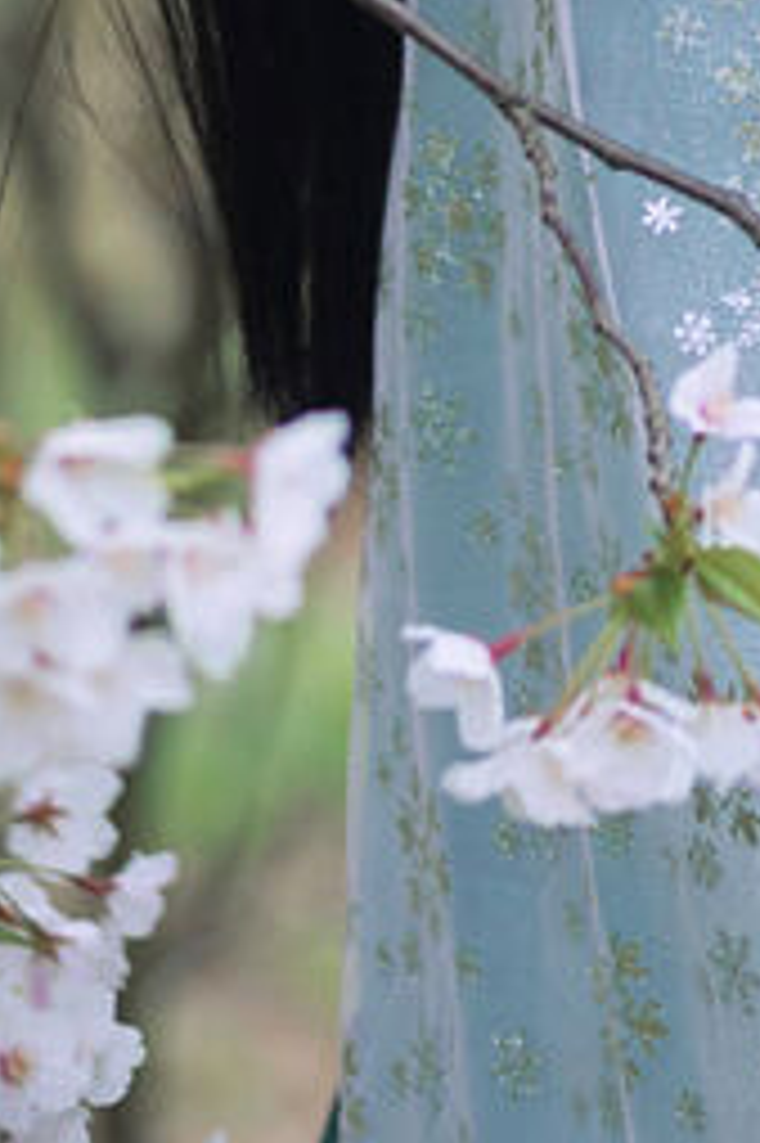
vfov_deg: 2.3
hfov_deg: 1.6
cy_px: -2038
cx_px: 1677
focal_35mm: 880
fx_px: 27903
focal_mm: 125
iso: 200
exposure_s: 1/400
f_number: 2.8
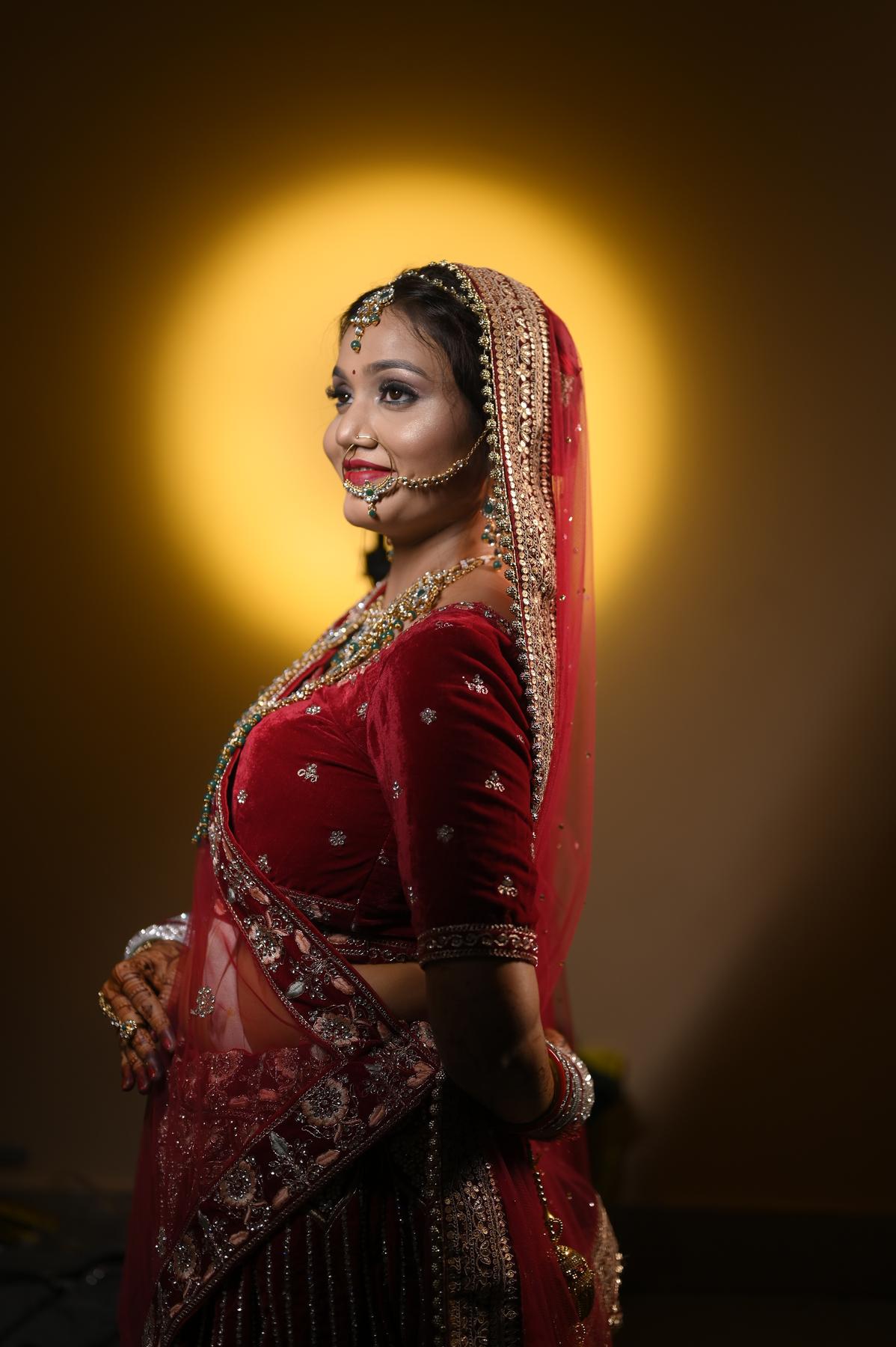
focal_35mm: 50
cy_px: 674
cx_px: 448
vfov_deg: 39.6
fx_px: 1869
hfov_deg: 27.0
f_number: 1.8
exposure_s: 1/200
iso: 250
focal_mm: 50
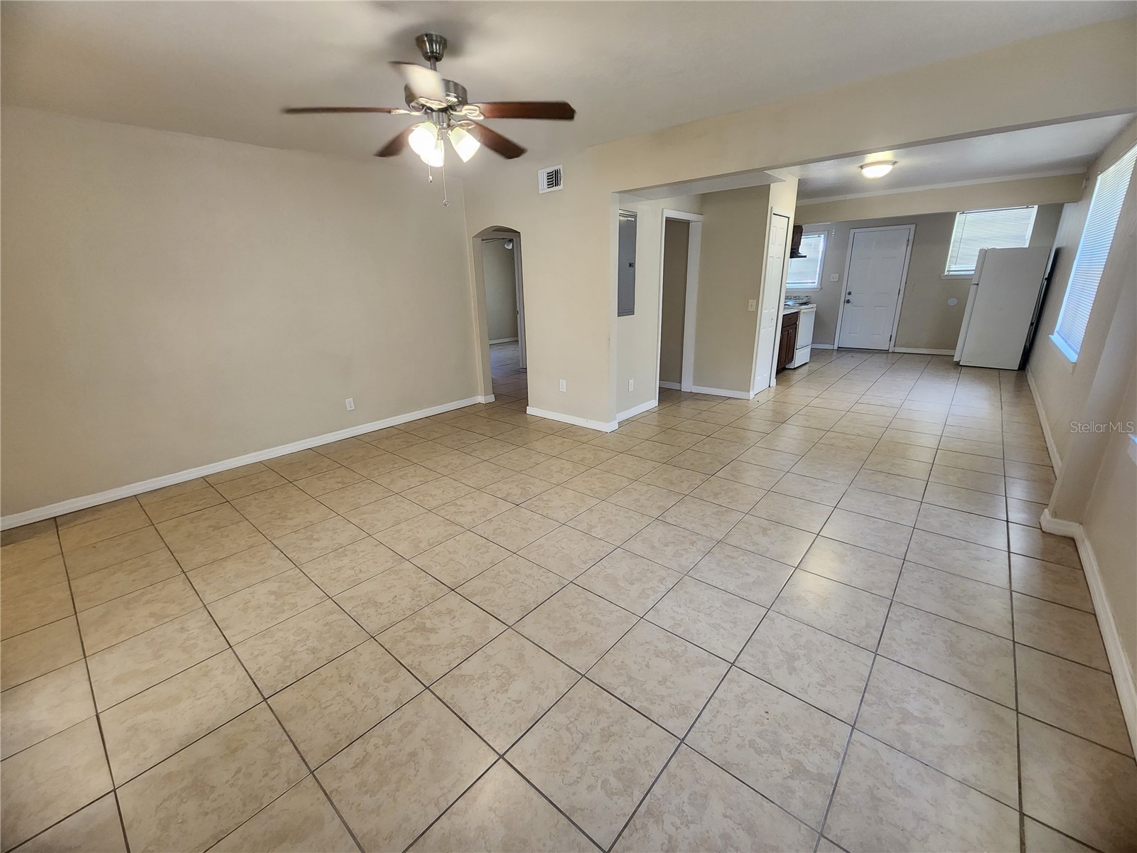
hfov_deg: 106.2
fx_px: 427
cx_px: 568
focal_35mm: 13
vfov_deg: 89.9
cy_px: 426
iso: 320
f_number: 2.2
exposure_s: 1/60
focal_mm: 2.2
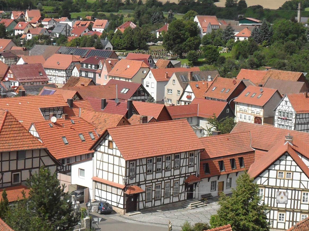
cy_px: 166
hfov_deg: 25.0
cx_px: 148
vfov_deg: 18.8
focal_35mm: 78
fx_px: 696
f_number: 8.9
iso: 100
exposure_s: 1/180
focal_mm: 6.2
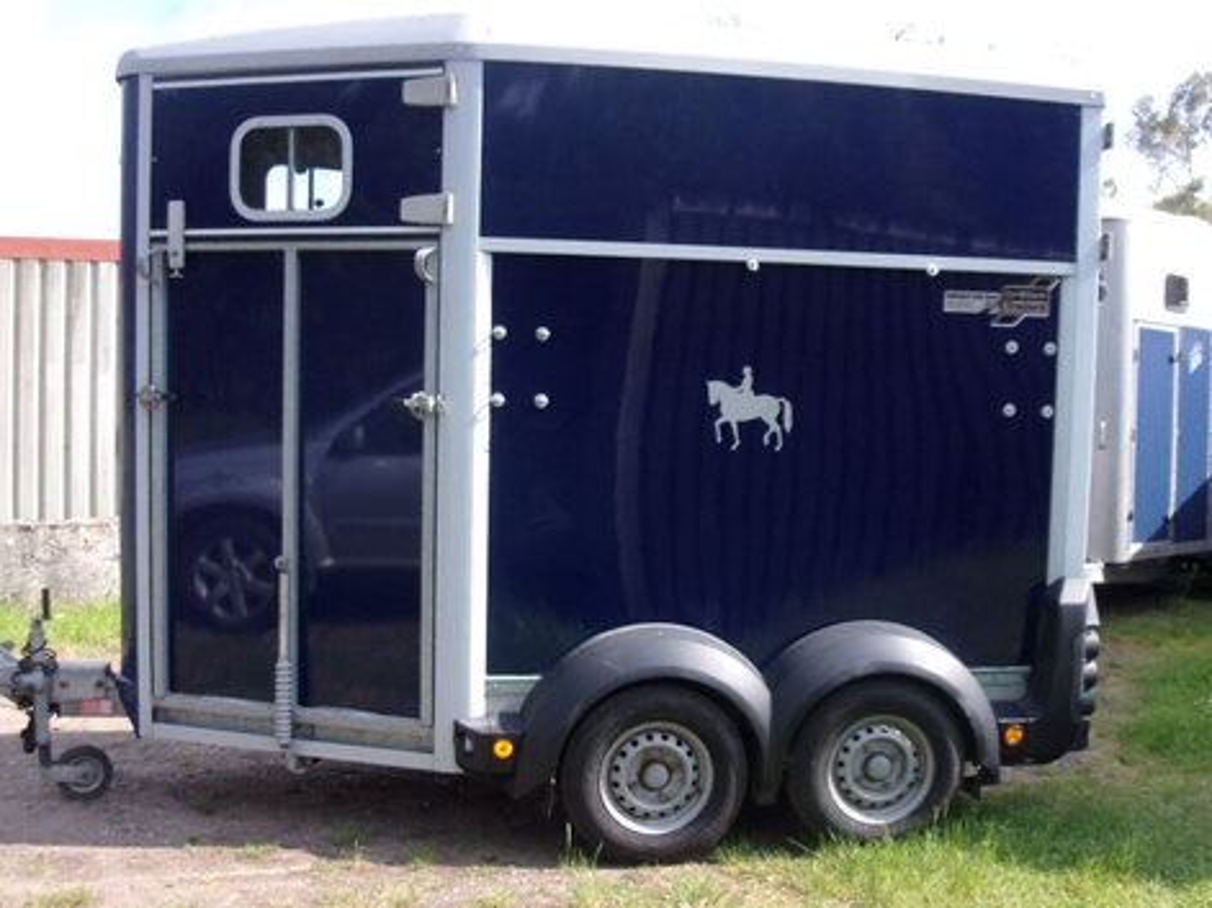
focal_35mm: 43
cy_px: 454
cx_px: 606
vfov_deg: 33.6
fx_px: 1505
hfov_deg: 43.9
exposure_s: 1/480
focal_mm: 7.8
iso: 200
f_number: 4.7
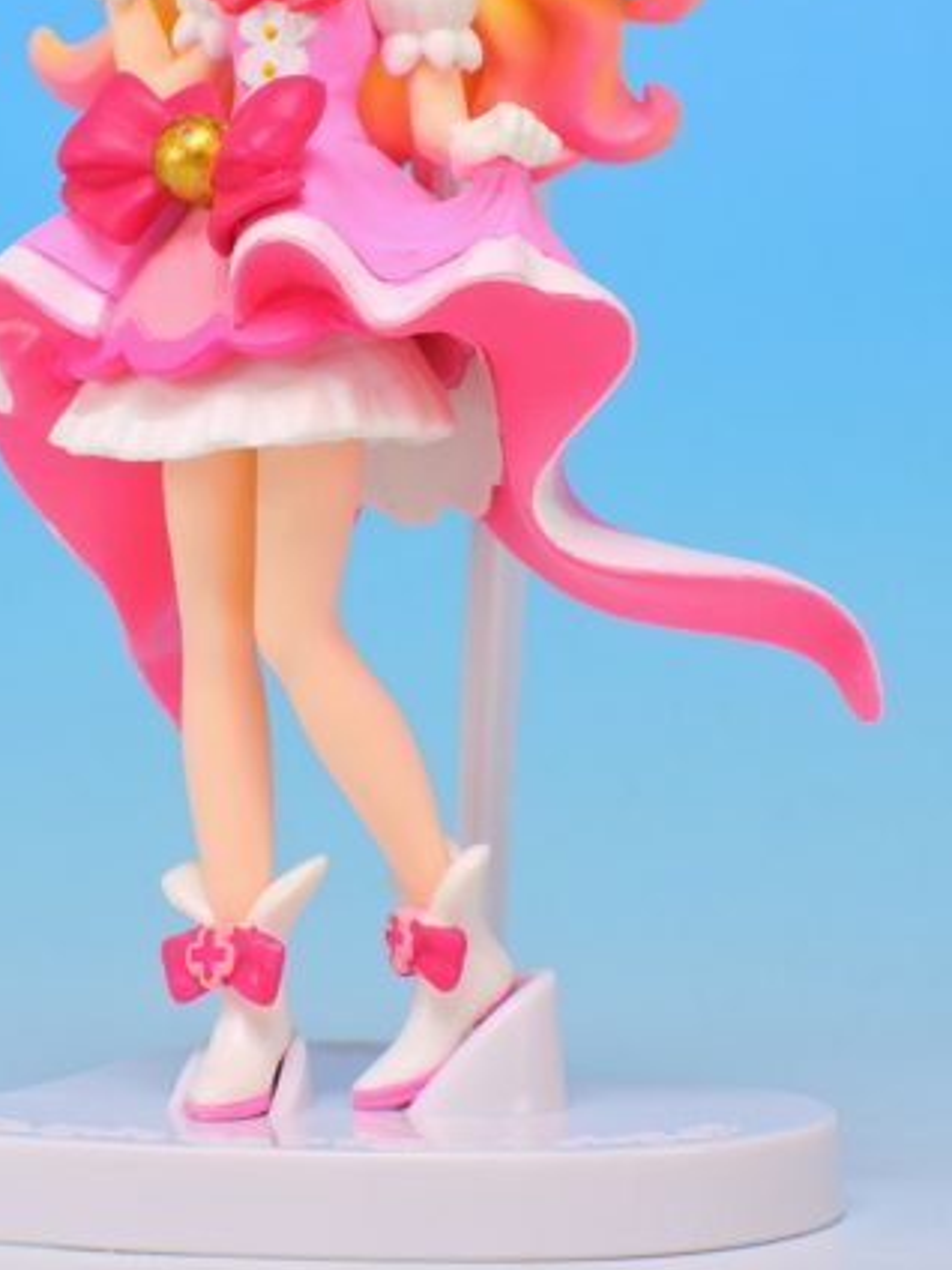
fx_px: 6234
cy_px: 377
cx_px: 332
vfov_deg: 11.6
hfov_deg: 8.7
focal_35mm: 170
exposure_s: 1/2
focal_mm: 25.5
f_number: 7.1
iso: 80
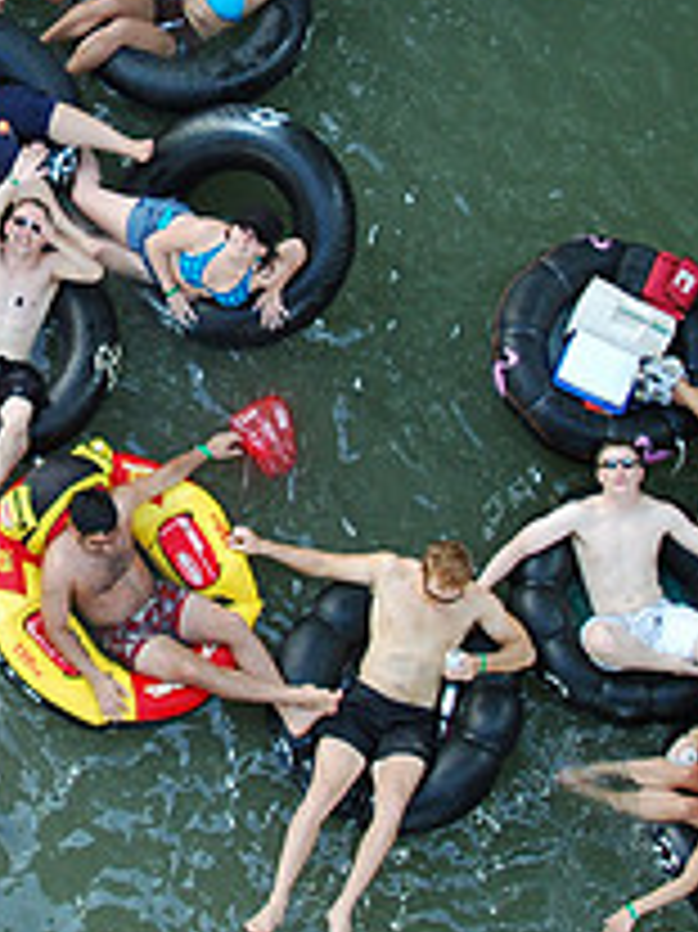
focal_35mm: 113
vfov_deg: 17.2
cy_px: 149
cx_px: 18
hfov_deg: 12.9
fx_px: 3041
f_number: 4.5
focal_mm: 28
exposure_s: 1/200
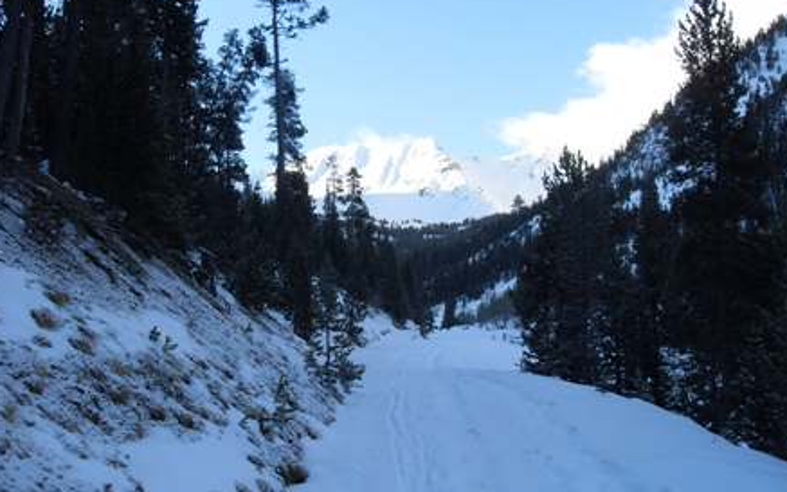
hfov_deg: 51.5
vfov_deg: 33.5
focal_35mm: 38
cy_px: 276
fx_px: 815
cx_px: 394
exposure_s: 1/60
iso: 80
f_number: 7
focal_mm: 6.3
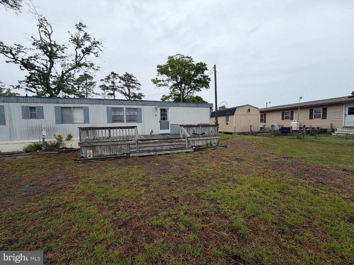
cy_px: 132
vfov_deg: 85.7
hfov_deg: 102.1
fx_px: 143
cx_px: 177
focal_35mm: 14
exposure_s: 1/770
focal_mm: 2.22
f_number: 2.2
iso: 40
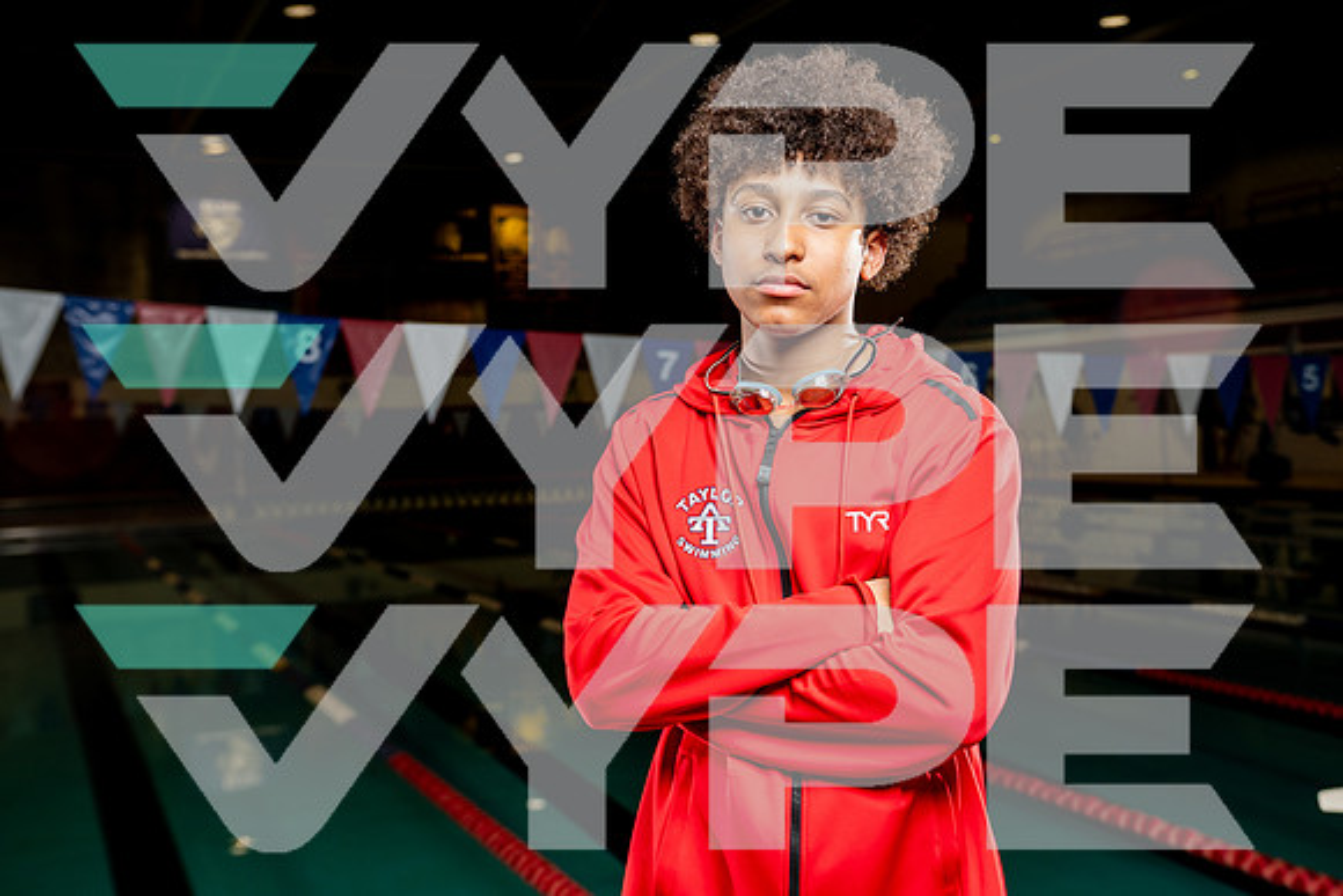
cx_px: 652
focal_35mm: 42
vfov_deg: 32.2
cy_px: 444
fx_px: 1551
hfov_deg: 46.8
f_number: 4.5
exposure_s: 1/250
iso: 320
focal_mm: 40
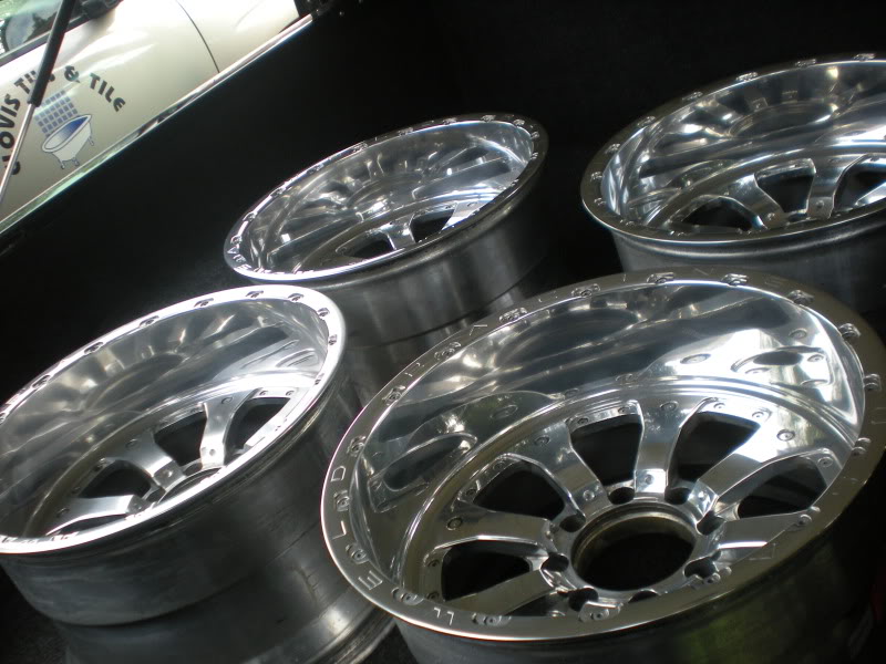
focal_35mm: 44
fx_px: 1126
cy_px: 332
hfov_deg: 42.9
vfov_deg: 32.9
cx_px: 443
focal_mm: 7.4
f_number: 3.5
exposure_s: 1/60
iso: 101
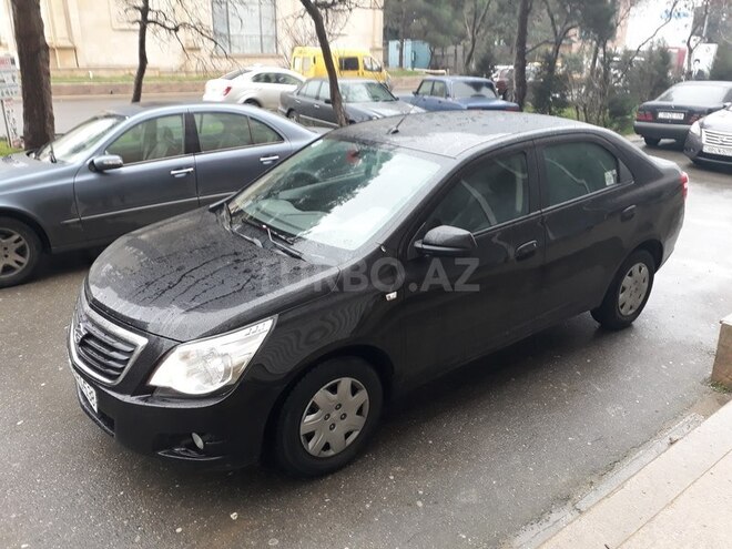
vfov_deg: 51.4
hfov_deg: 65.3
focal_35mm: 27
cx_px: 366
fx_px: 571
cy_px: 274
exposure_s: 1/33
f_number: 1.9
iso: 80
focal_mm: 3.6
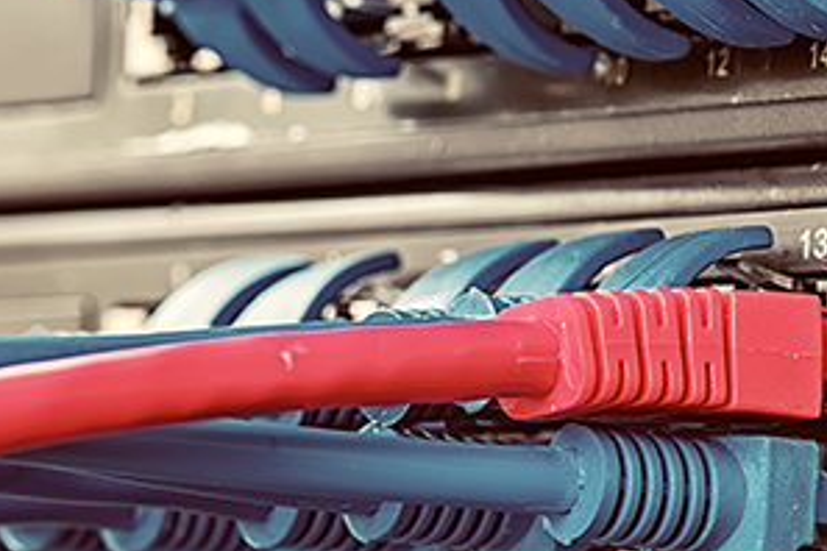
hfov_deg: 5.8
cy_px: 530
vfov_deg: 3.9
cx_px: 220
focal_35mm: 354
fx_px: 8132
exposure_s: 1/250
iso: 64
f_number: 8
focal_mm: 105
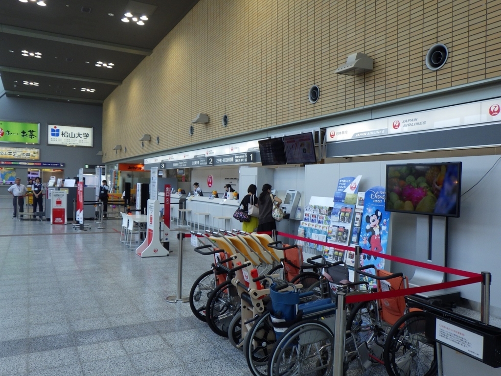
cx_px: 250
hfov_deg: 63.4
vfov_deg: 49.7
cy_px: 188
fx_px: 405
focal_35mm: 28
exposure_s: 1/100
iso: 125
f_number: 3.5
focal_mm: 5
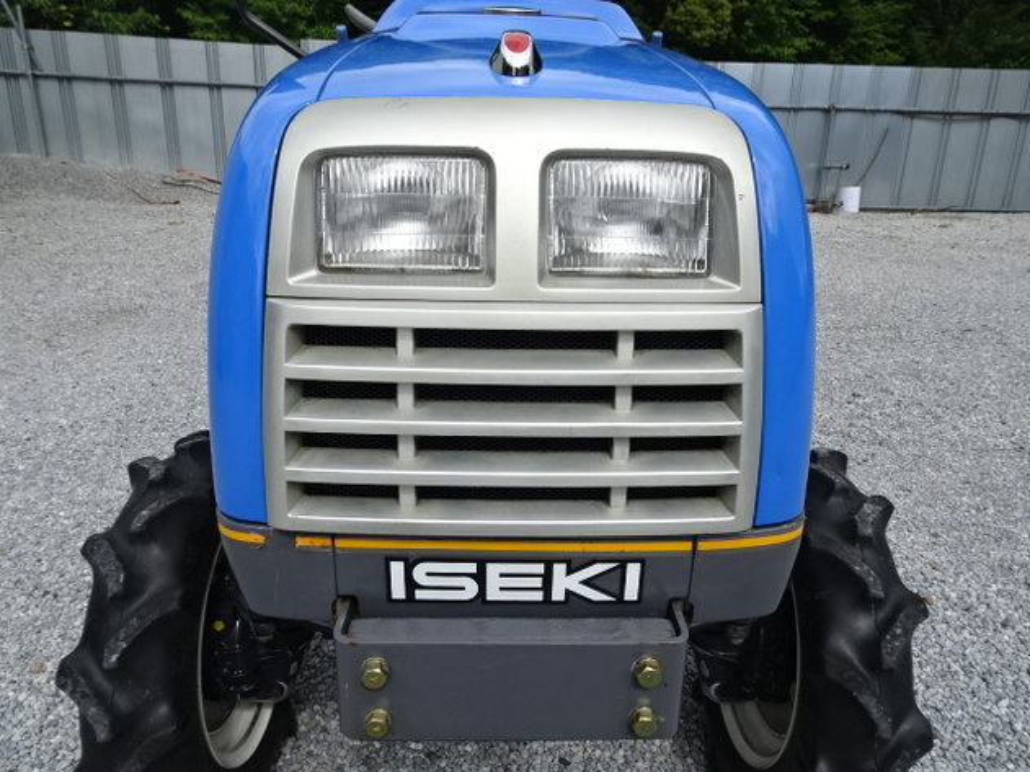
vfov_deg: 56.8
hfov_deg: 71.6
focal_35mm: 24
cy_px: 386
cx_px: 515
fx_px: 714
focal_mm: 4.1
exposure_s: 1/1000
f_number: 3.5
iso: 80
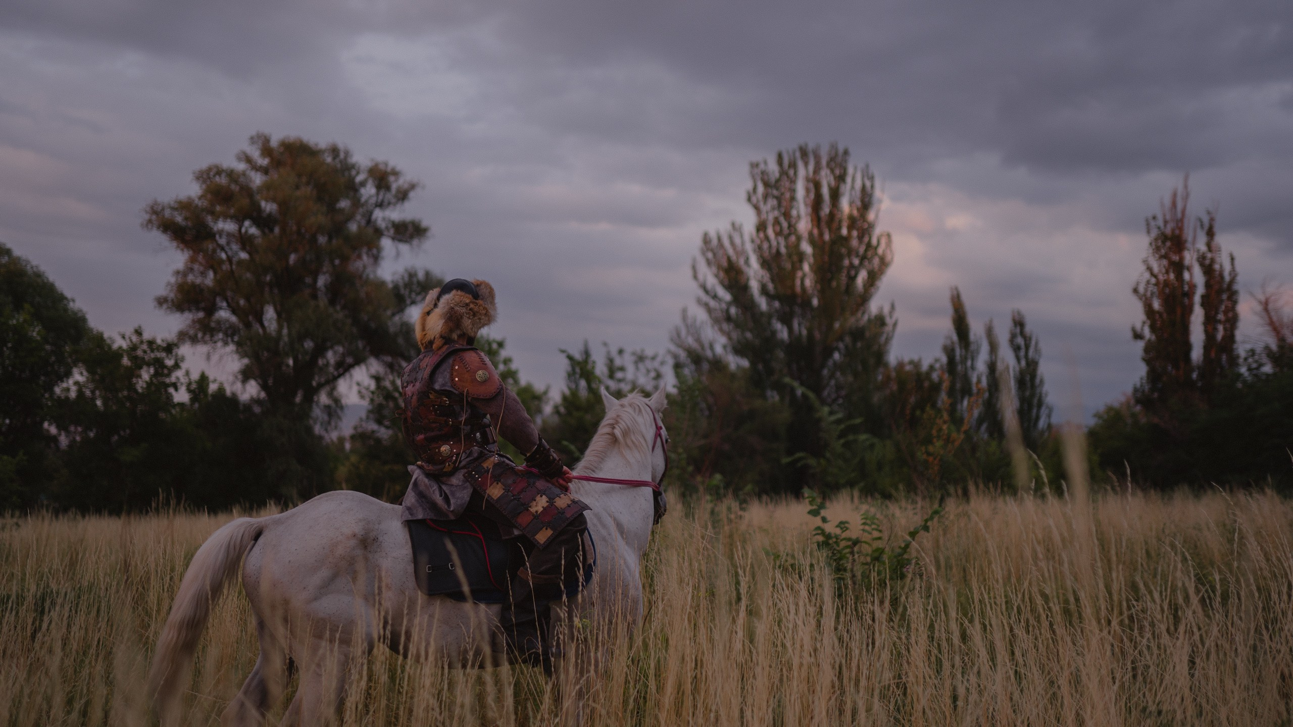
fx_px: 1300
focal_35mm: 38
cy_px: 313
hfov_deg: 52.9
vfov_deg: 31.2
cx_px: 642
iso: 125
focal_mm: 35
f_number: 1.4
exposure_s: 1/2000
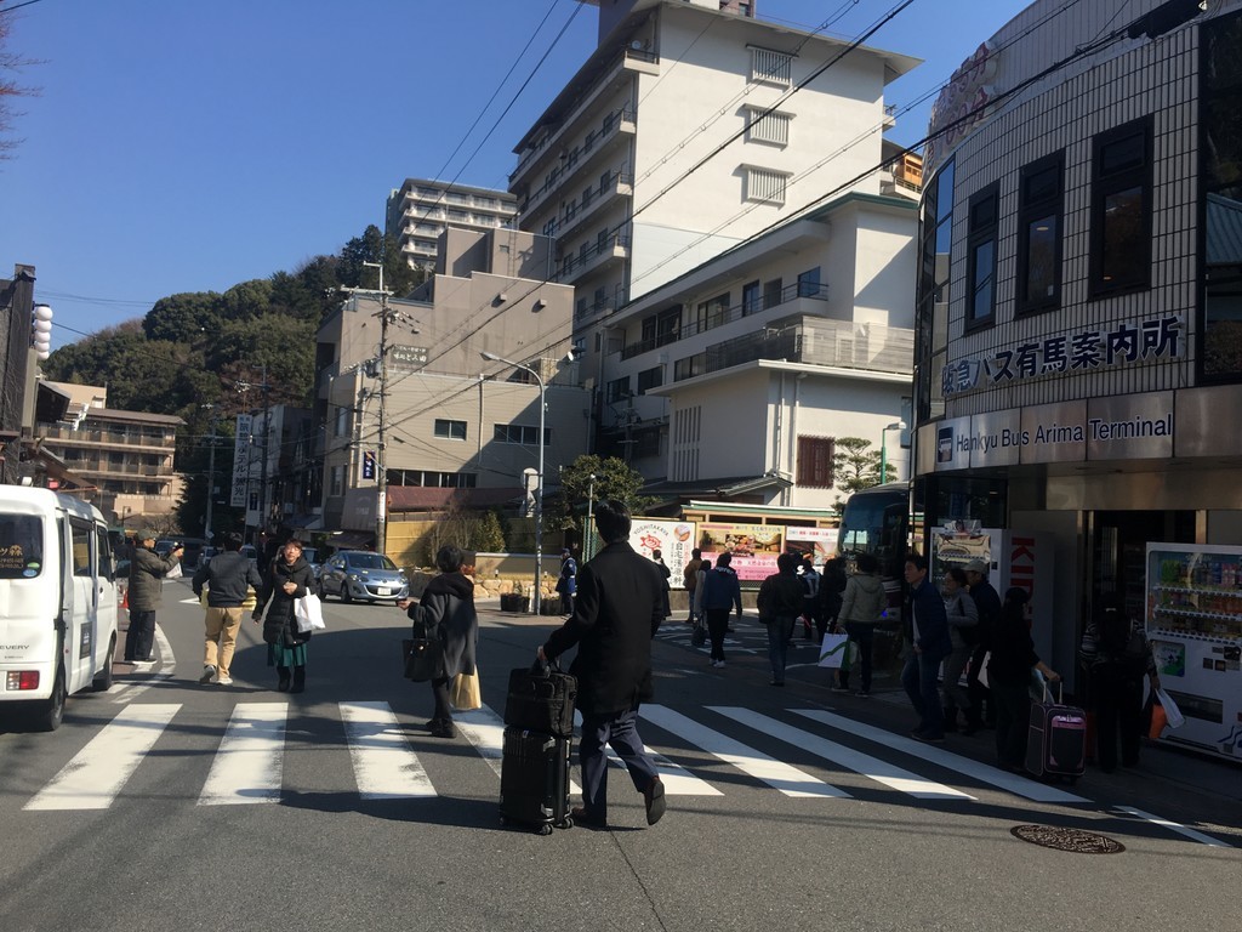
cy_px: 466
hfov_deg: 61.7
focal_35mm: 29
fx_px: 1041
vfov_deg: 48.2
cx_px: 621
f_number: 2.2
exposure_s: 1/1099
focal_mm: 4.15
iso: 25
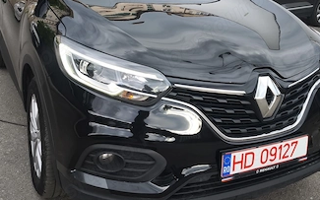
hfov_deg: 44.3
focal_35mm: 45
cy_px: 32
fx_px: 392
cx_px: 176
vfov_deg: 27.8
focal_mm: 6.57
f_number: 1.6
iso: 50
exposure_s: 1/142
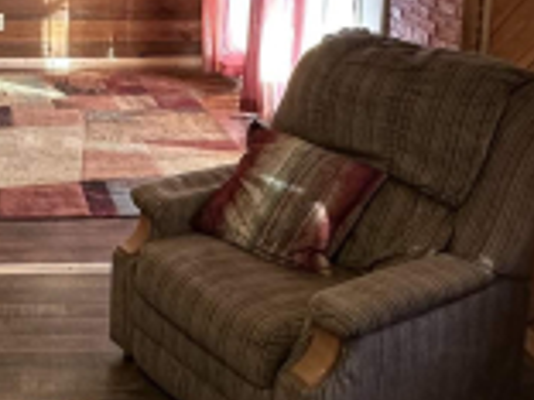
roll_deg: +0.0
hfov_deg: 29.2
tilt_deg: -8.5
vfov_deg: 23.0
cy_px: -34
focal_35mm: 60
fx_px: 926
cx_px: -46
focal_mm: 2.22
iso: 160
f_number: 2.2
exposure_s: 1/60
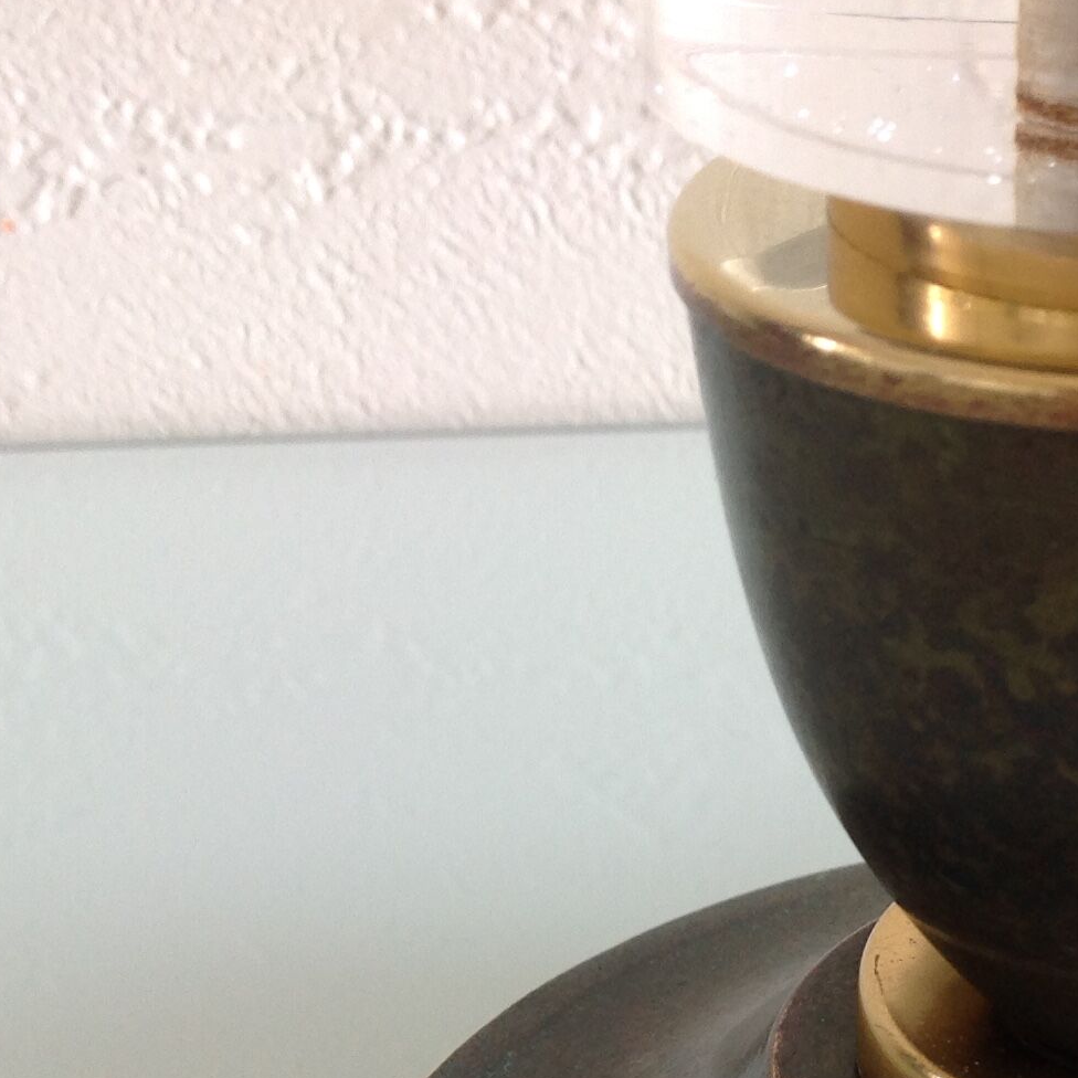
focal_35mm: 82
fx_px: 2889
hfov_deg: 20.5
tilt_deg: -33.1
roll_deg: -0.2
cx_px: 1066
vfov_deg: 20.5
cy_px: 1058
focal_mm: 4.28
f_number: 2.4
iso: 50
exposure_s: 1/20
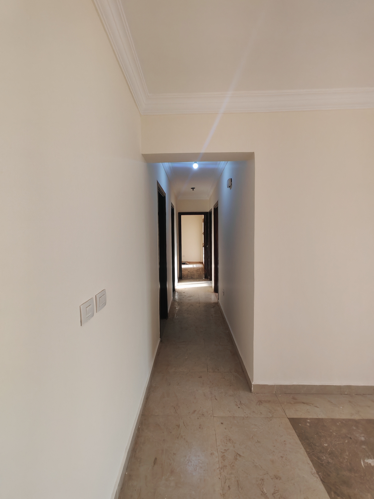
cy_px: 250
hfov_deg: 78.1
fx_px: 230
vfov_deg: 94.5
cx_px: 187
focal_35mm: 16
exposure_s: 1/100
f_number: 2.2
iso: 200
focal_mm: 1.96
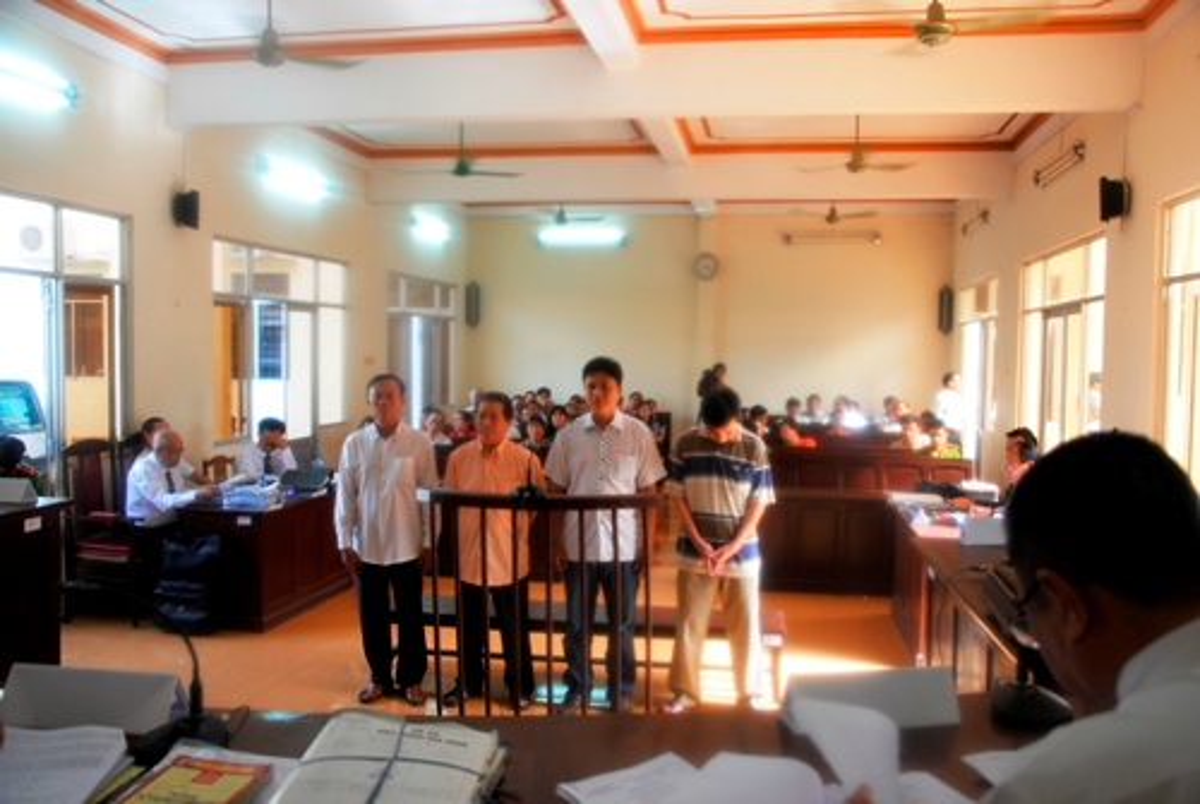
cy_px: 402
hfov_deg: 67.3
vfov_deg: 48.1
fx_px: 901
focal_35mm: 27
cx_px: 600
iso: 200
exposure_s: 1/50
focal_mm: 18
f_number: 3.5
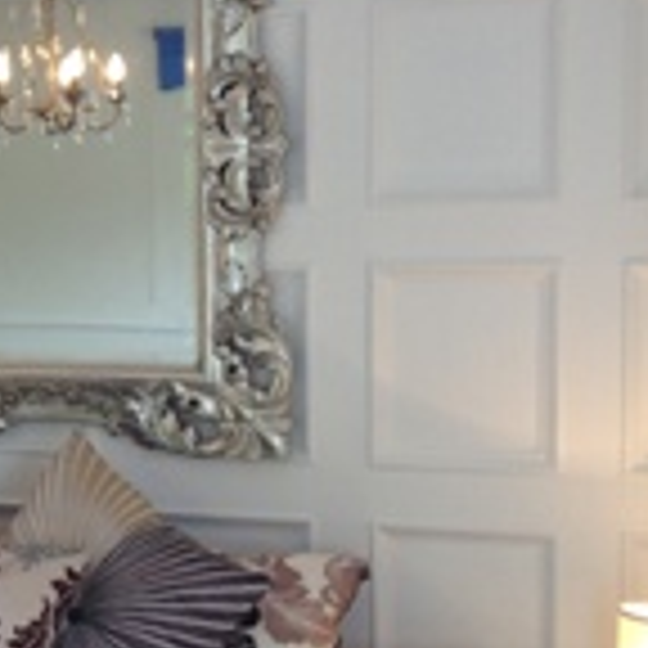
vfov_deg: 18.1
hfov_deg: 17.1
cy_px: 328
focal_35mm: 96
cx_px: -176
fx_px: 2033
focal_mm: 4.28
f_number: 2.4
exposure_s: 1/60
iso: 64
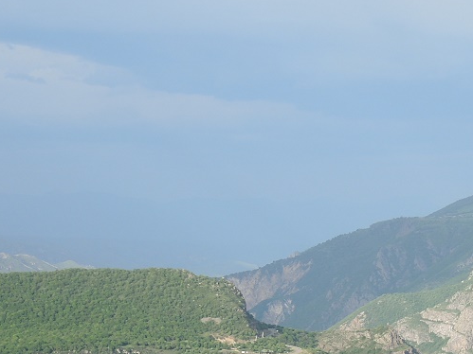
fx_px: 1503
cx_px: 508
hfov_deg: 17.3
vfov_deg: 13.3
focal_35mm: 110
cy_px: 340
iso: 80
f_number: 2.5
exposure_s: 1/1000
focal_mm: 9
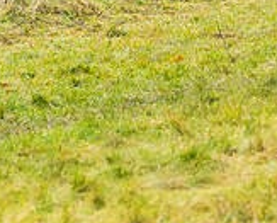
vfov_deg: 2.8
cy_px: -88
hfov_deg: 3.5
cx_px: 330
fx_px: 4566
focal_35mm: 556
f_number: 4
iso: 800
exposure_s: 1/1000
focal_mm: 135
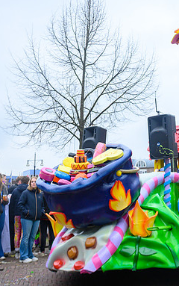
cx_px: 166
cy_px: 142
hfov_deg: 23.7
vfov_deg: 38.2
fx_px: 413
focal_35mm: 53
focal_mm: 22
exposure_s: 1/400
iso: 400
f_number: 5
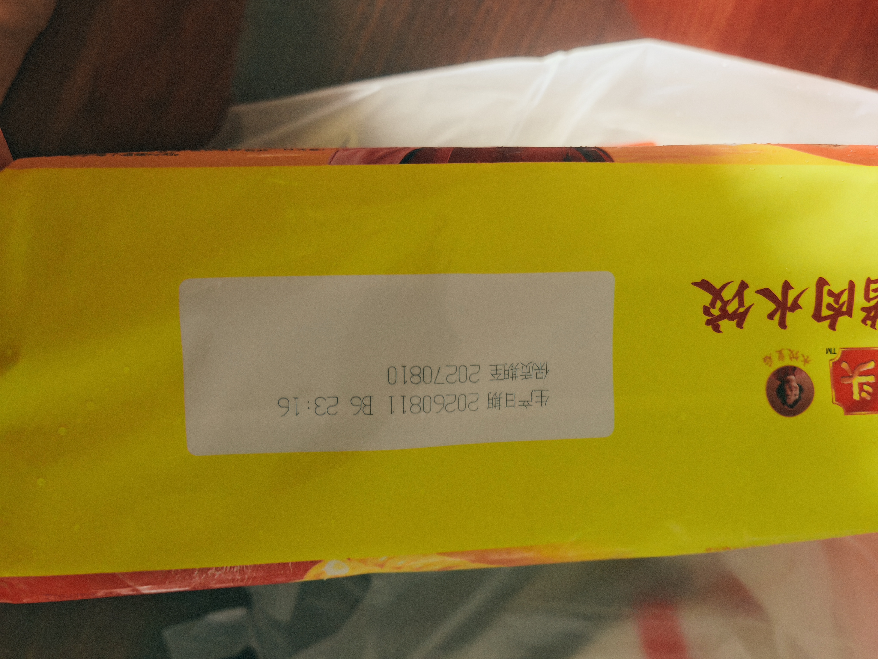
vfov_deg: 51.4
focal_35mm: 27
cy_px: 330
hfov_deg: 65.3
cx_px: 439
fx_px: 685
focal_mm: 6.67
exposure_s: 1/33
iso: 640
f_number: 1.9
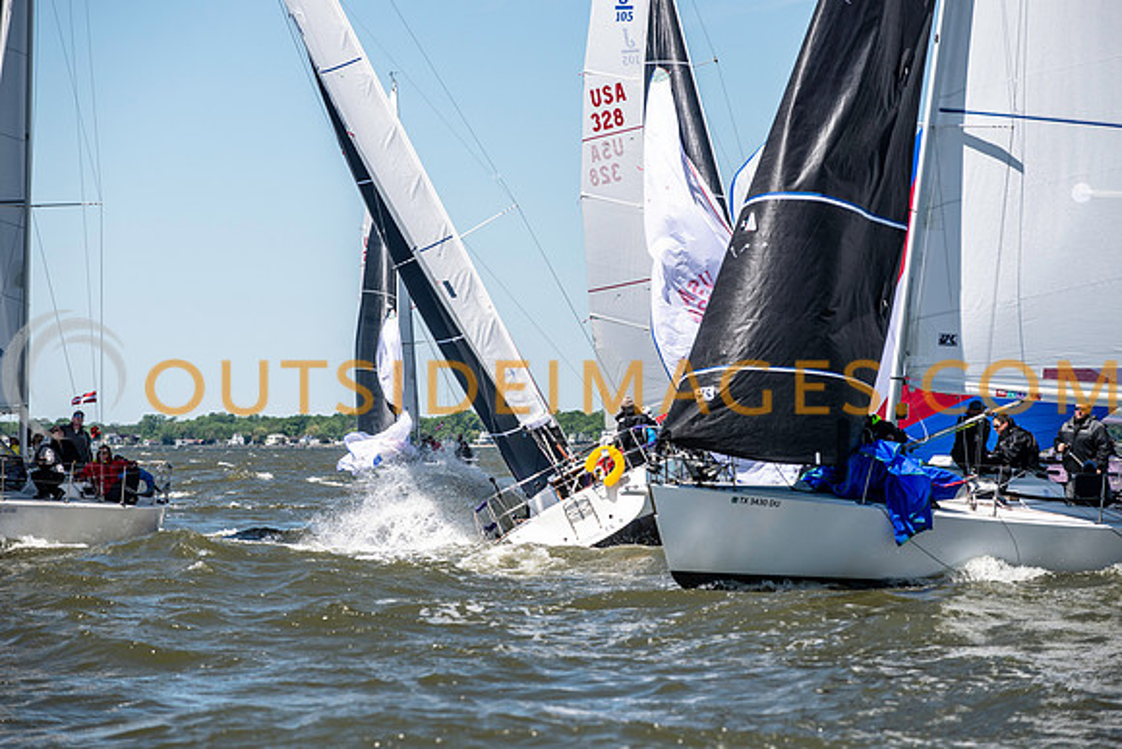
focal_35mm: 161
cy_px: 374
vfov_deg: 8.5
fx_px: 5034
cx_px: 561
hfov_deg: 12.7
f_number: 5.6
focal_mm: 155
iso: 320
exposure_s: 1/2000
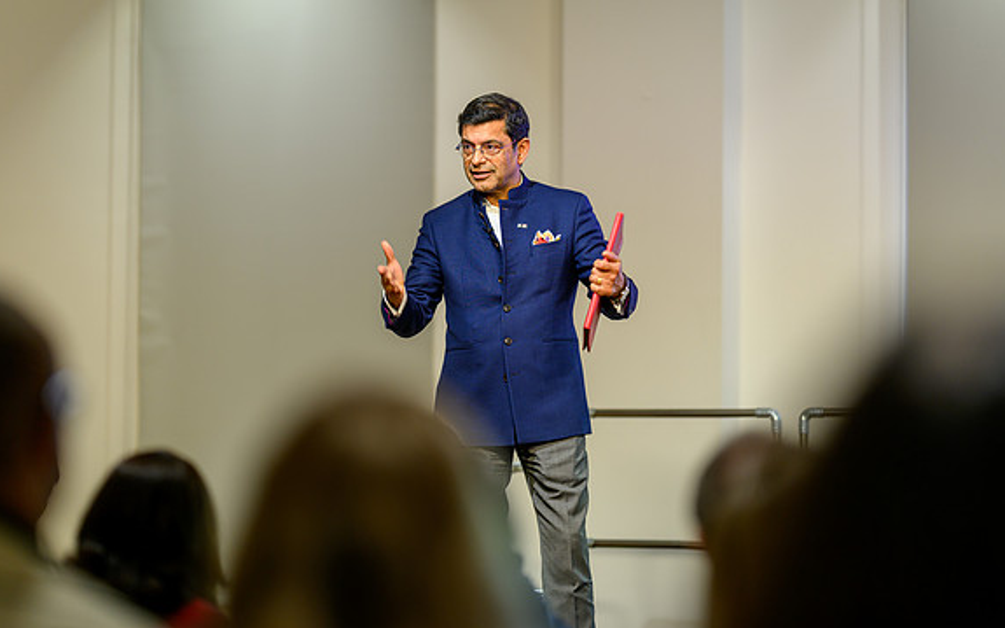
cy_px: 297
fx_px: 3888
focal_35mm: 142
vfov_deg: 9.2
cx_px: 502
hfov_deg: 14.7
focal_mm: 135
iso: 280
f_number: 1.8
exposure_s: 1/160
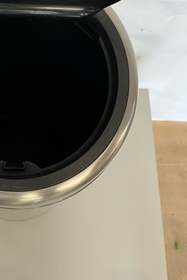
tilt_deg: -64.1
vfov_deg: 40.7
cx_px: 26
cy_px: 51
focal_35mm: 46
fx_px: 358
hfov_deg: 28.4
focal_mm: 5.1
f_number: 1.6
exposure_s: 1/50
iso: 64
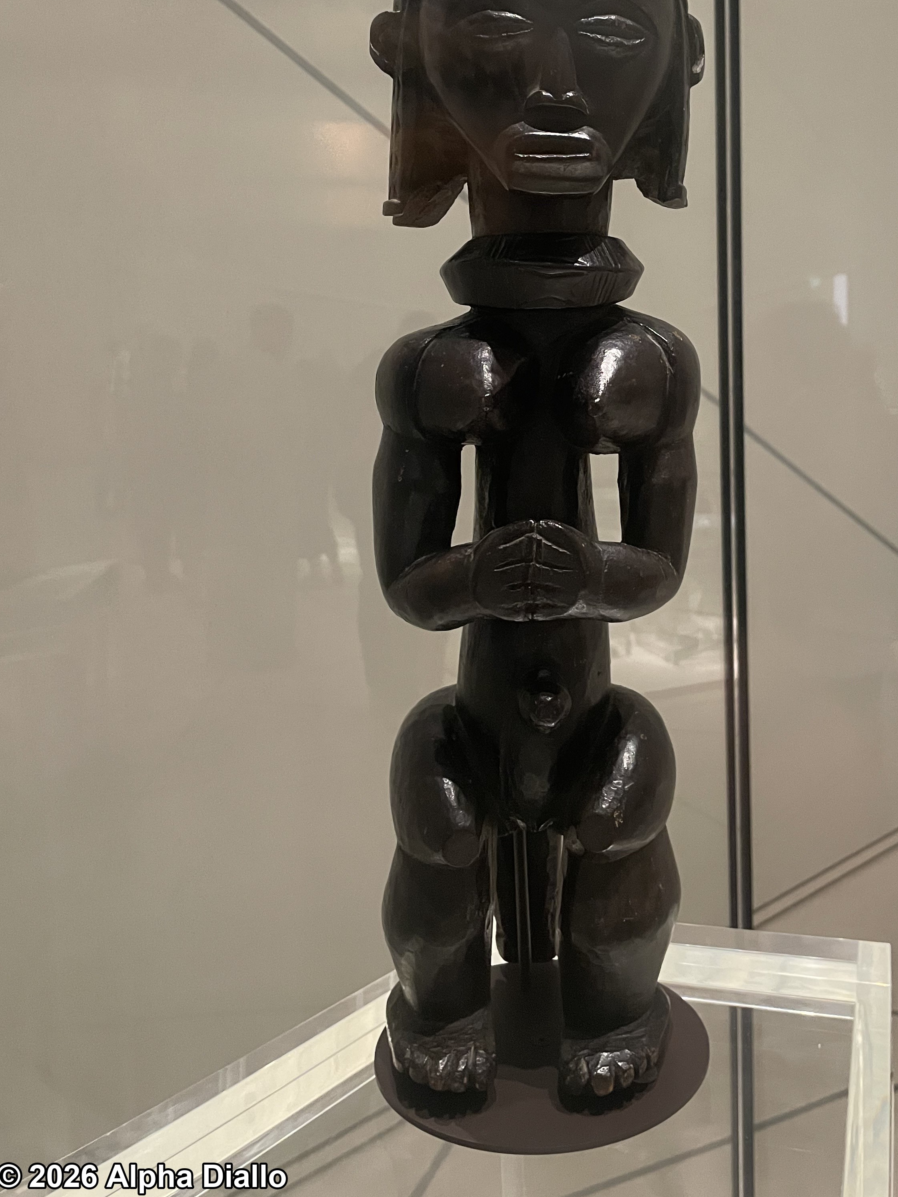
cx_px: 573
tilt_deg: -2.2
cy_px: 416
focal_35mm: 35
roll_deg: +1.1
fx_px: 1211
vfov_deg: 51.8
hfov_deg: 40.4
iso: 400
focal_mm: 4.2
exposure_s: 1/49
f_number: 1.6
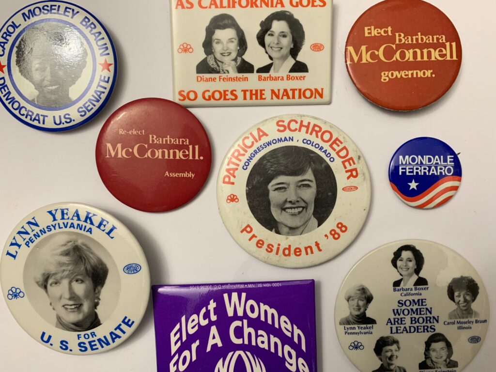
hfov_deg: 67.3
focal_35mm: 26
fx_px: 373
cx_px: 248
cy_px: 186
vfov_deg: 53.1
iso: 250
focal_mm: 4.25
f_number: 1.8
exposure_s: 1/60
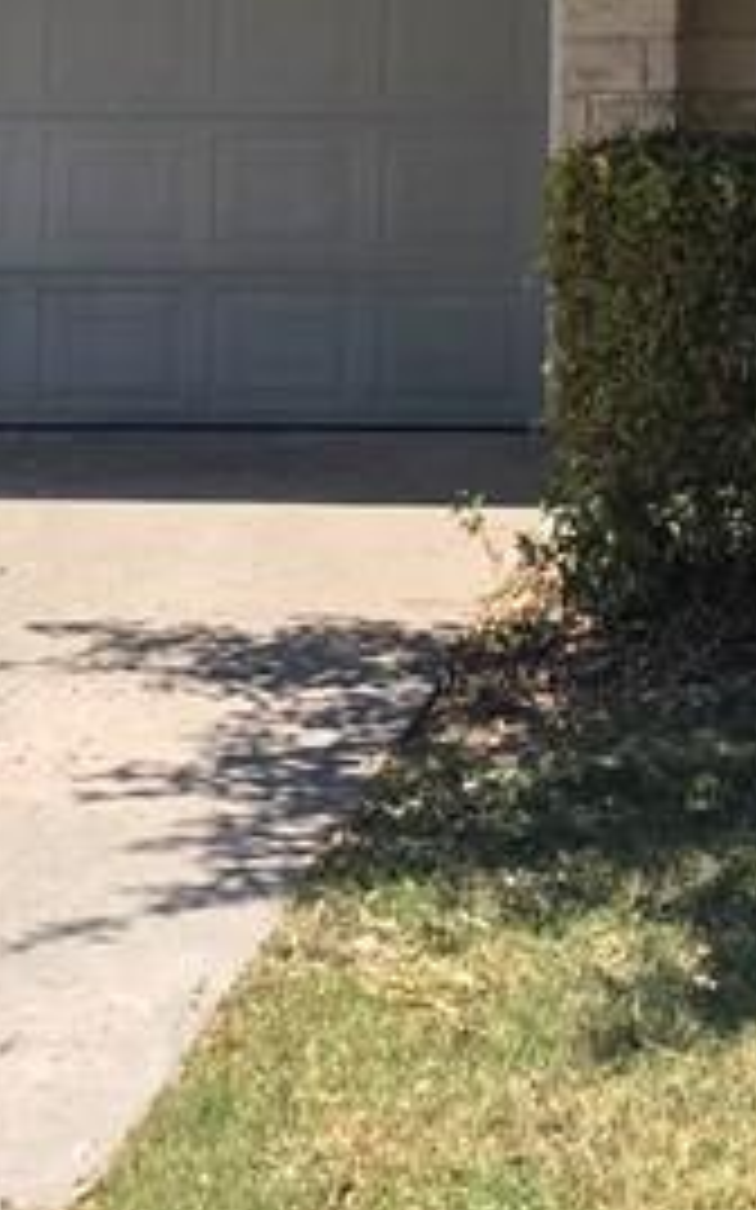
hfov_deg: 11.0
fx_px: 3859
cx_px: 900
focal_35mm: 117
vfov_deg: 16.9
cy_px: -301
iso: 25
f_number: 2.2
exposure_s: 1/705
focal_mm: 4.15
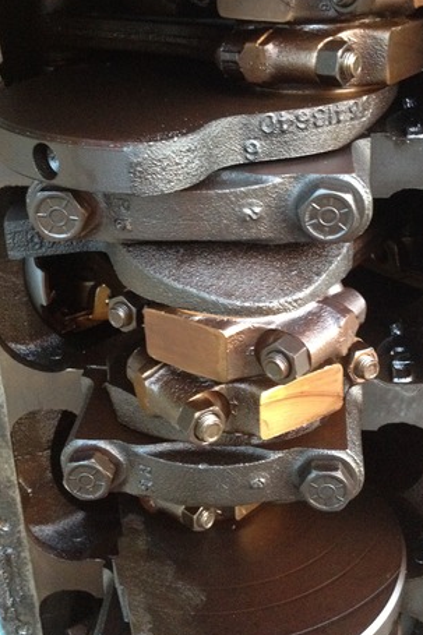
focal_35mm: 48
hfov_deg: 28.1
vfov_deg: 40.9
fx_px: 847
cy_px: 247
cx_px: 222
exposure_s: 1/15
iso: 400
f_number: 2.4
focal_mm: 4.28
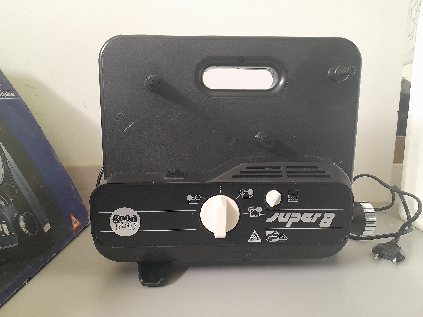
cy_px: 158
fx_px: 305
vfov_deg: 54.9
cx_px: 212
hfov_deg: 69.4
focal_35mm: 25
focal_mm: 4.6
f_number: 2
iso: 320
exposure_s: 1/60
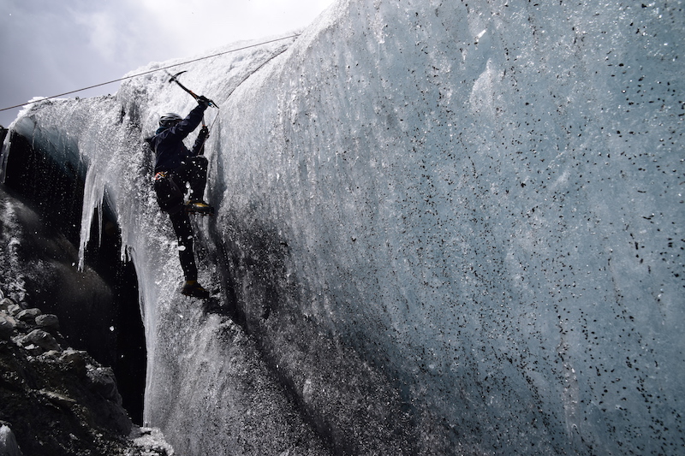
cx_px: 342
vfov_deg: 53.1
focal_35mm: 24
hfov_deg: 73.8
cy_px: 228
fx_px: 457
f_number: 8
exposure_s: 1/640
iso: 160
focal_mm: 16
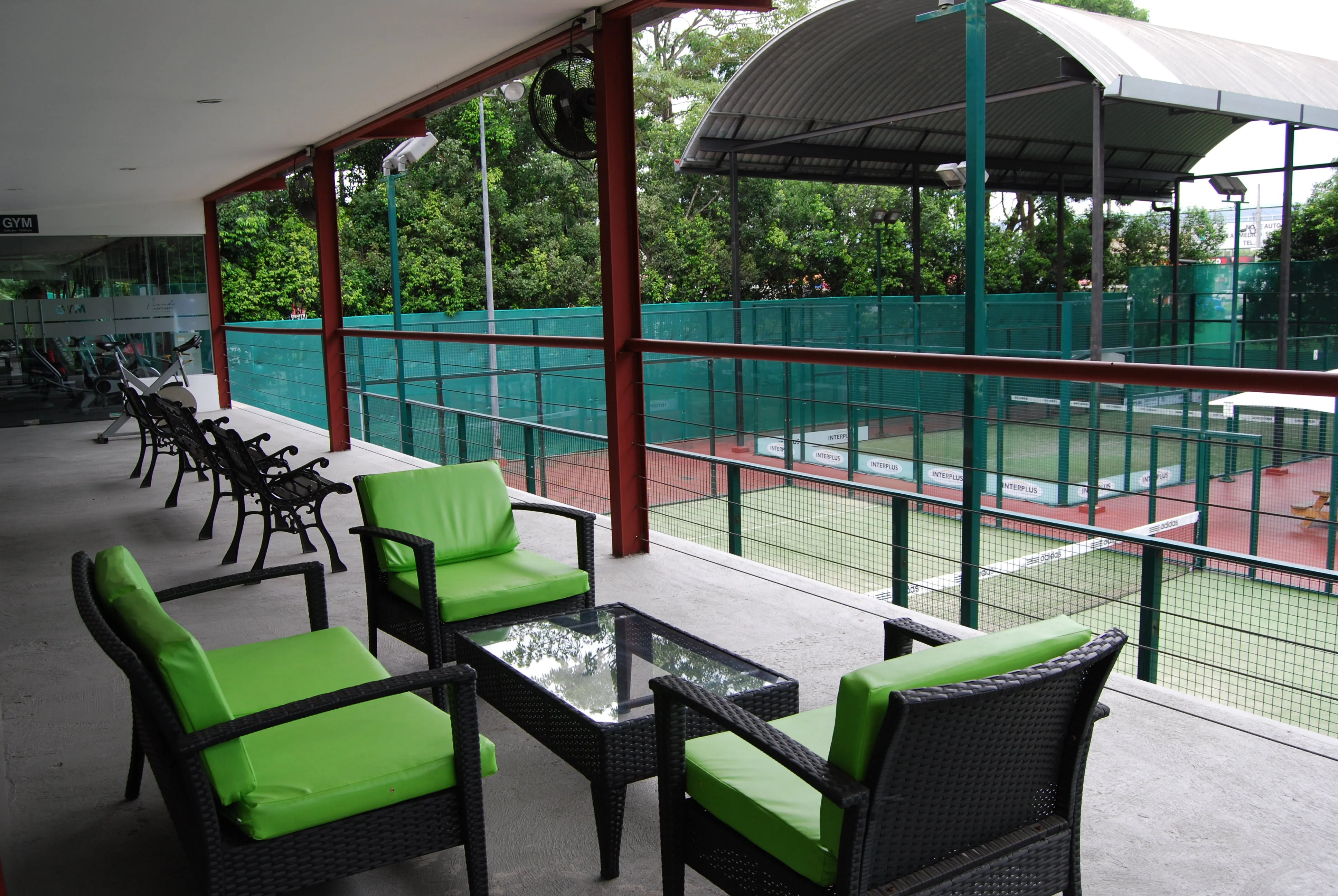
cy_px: 448
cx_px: 669
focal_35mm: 30
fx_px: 1116
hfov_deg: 61.9
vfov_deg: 43.7
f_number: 5.6
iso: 200
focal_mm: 20
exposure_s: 1/125
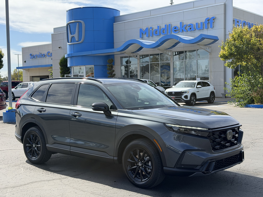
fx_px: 365
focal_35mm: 48
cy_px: 98
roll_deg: +1.1
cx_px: 132
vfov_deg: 30.3
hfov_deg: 39.7
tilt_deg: -2.3
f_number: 1.78
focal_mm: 6.76
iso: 100
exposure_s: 1/3378
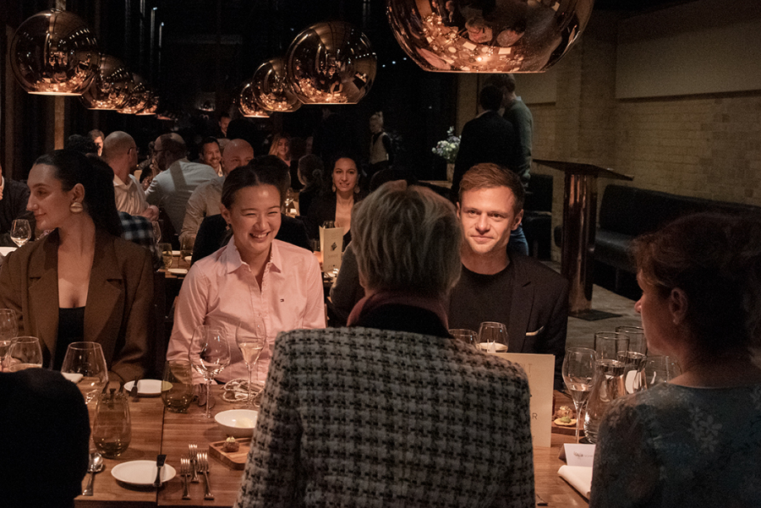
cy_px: 187
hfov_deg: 42.2
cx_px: 183
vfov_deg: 29.8
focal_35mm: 45
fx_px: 952
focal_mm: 27
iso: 2000
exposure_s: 1/60
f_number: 4.5
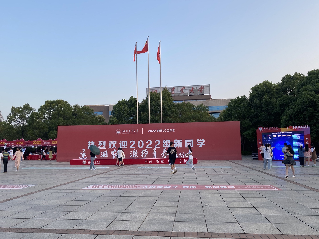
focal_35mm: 26
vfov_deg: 53.1
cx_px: 160
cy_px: 120
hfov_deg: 67.3
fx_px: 240
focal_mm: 4.25
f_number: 1.8
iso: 32
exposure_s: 1/421
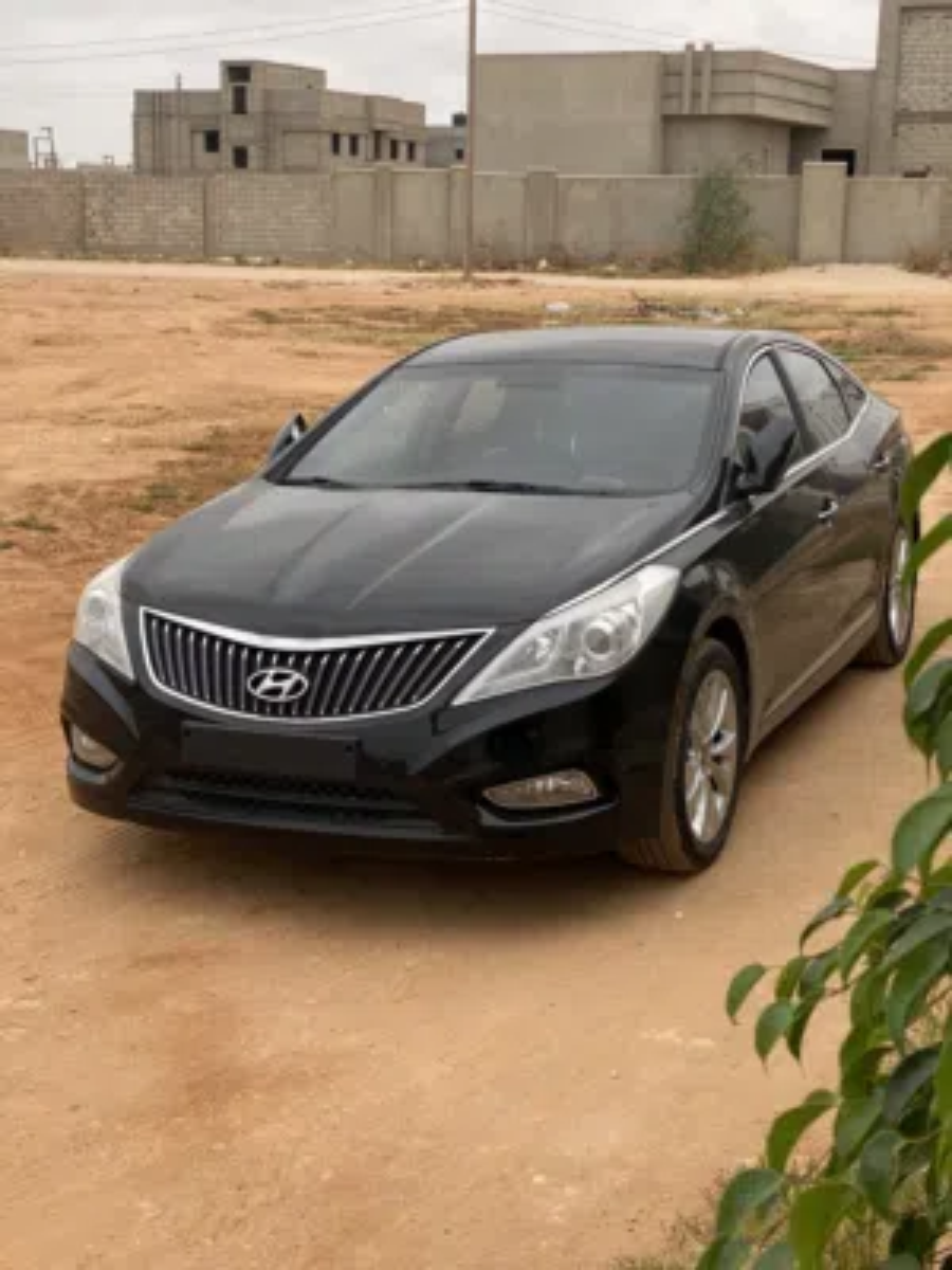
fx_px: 1907
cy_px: 635
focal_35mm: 52
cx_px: 476
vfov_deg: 36.8
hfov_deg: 28.0
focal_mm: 6
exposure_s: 1/999
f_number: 2
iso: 20
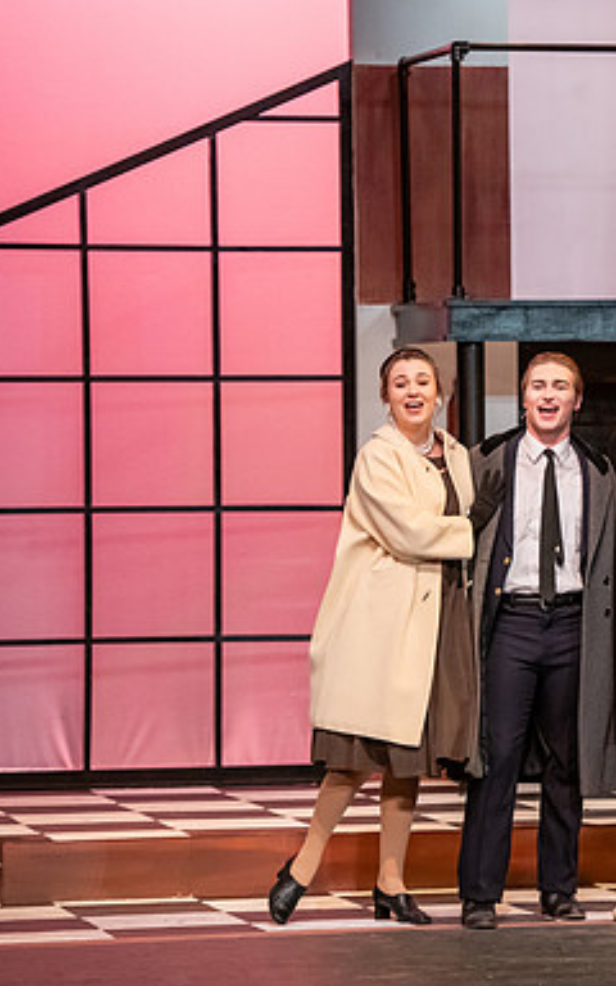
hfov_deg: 6.5
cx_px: 624
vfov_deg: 10.5
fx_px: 5372
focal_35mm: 200
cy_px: 494
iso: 3200
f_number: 3.5
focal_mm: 130
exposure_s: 1/200
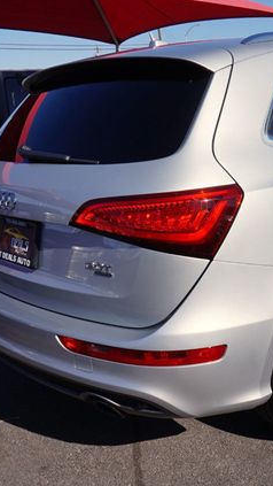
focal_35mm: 38
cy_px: 244
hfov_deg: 29.8
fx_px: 489
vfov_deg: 52.8
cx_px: 249
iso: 100
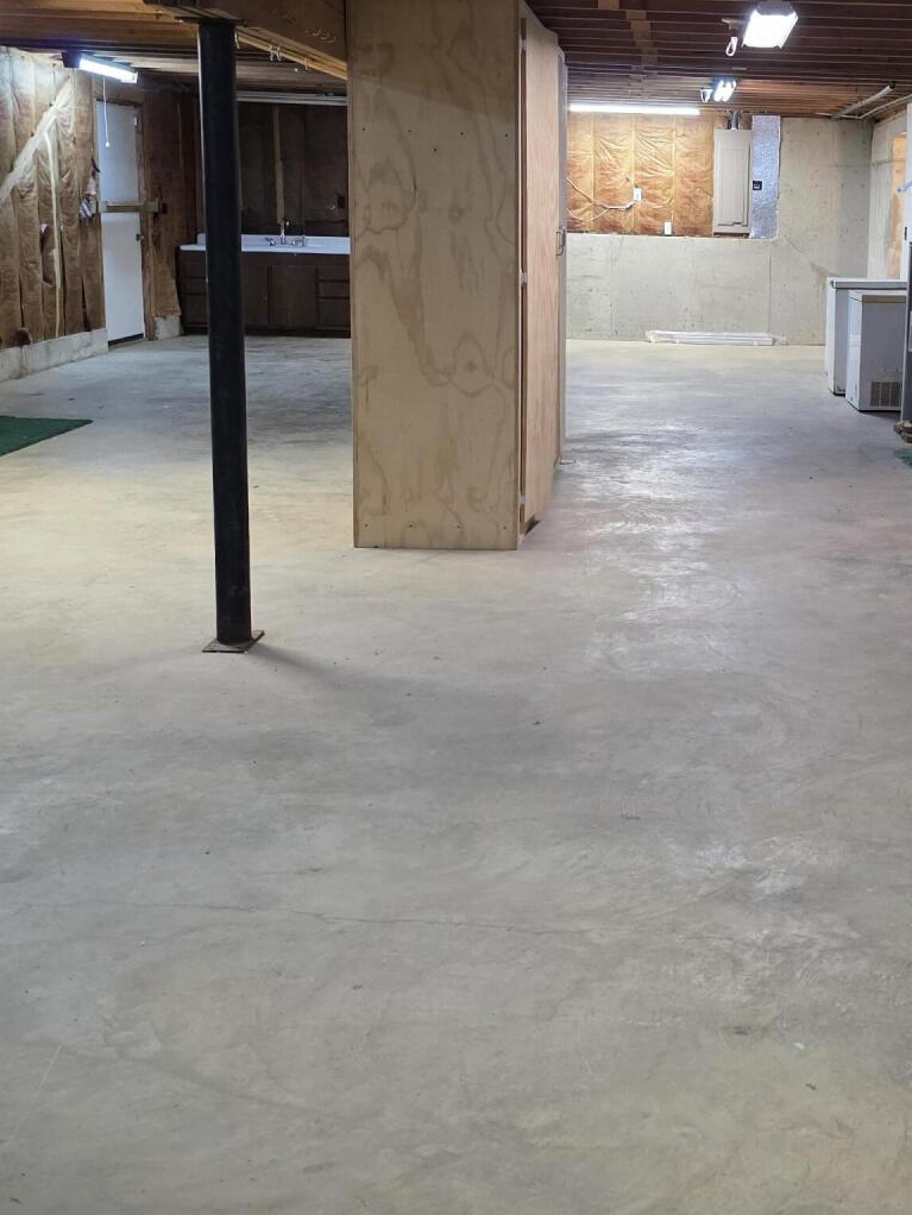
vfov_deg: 41.9
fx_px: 1580
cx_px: 760
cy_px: 484
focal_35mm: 45
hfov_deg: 31.2
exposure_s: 1/120
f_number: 1.7
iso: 800
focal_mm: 6.3
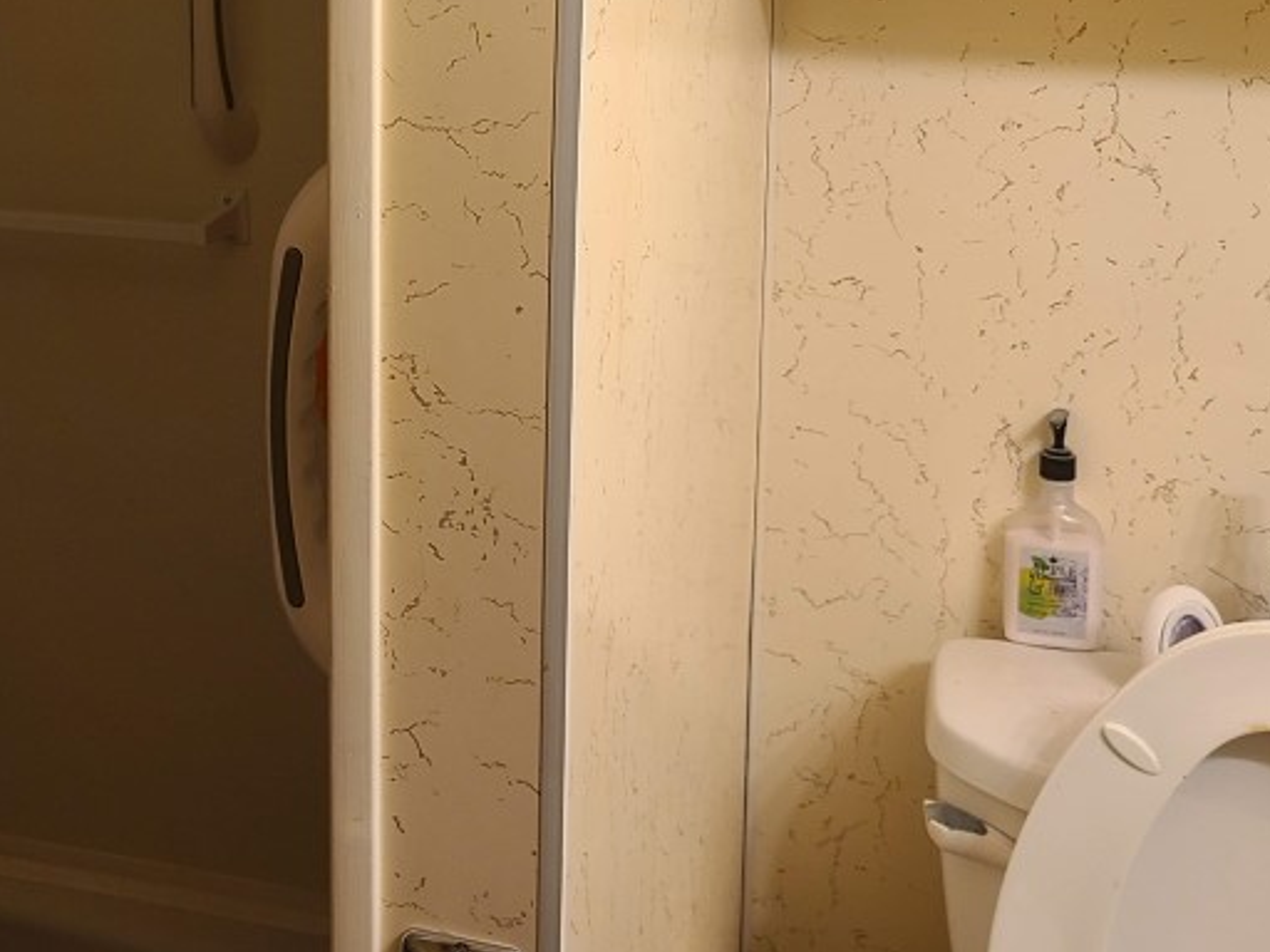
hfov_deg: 36.5
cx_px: 451
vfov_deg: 26.9
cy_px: 62
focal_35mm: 52
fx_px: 1908
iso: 64
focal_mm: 5.4
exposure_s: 1/60
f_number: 1.8
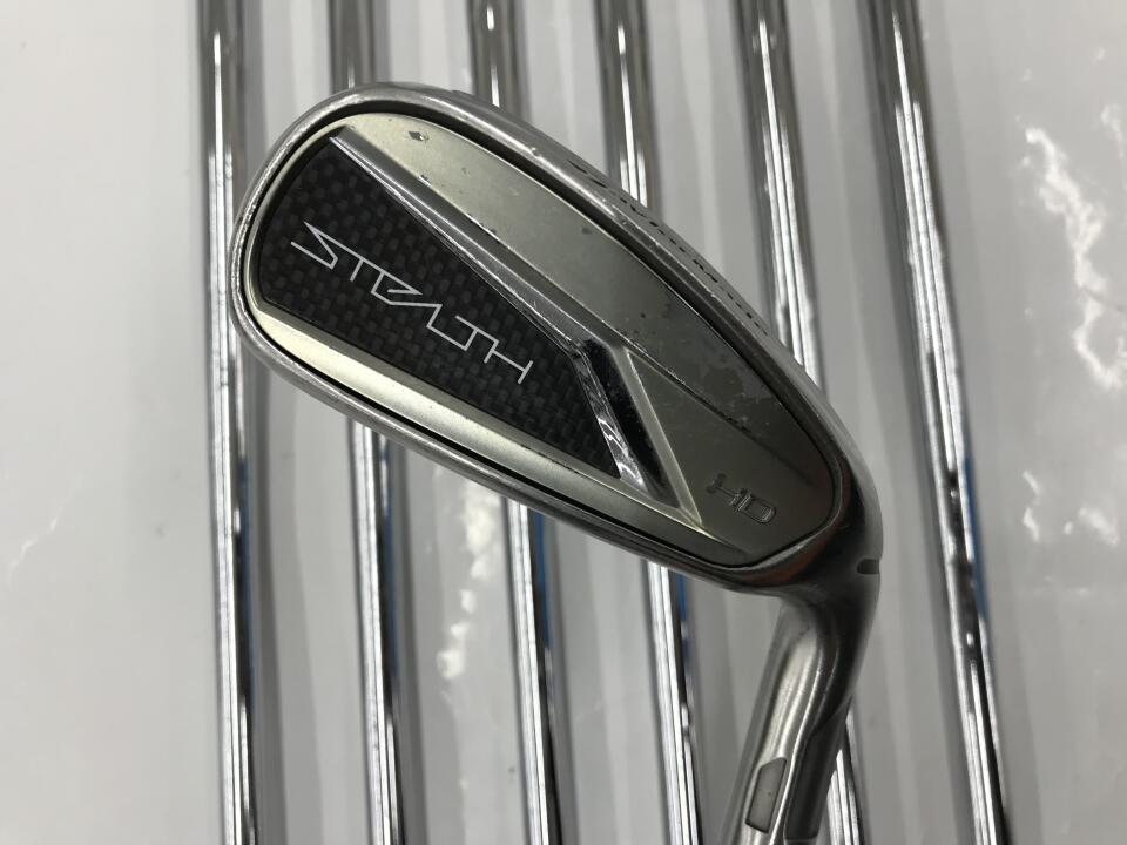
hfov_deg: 63.4
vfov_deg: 49.7
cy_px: 422
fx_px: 912
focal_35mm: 28
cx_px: 564
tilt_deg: -81.5
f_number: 1.8
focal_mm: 3.99
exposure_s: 1/120
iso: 40
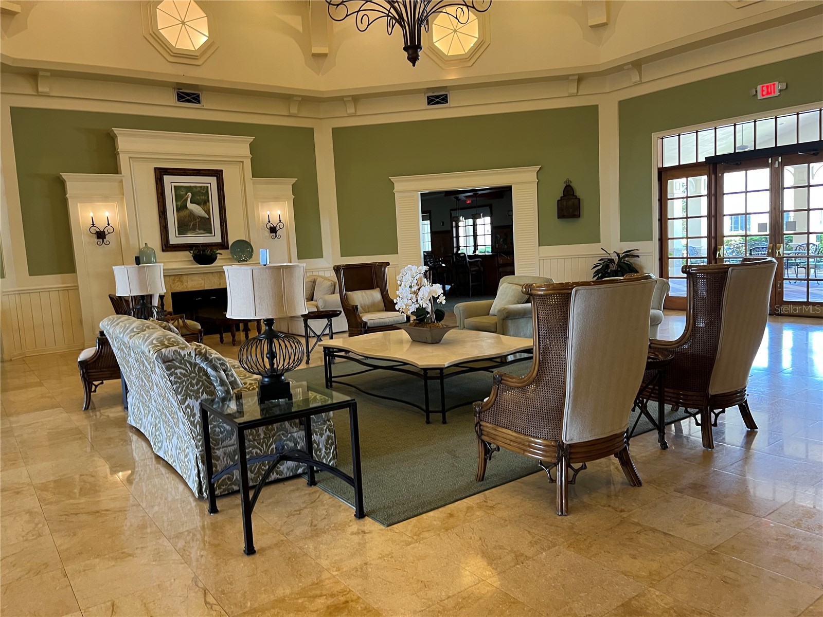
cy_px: 308
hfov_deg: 67.3
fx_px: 618
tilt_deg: -6.8
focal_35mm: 26
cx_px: 412
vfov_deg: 53.1
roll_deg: +3.8
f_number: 1.6
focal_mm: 5.1
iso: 200
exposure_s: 1/60
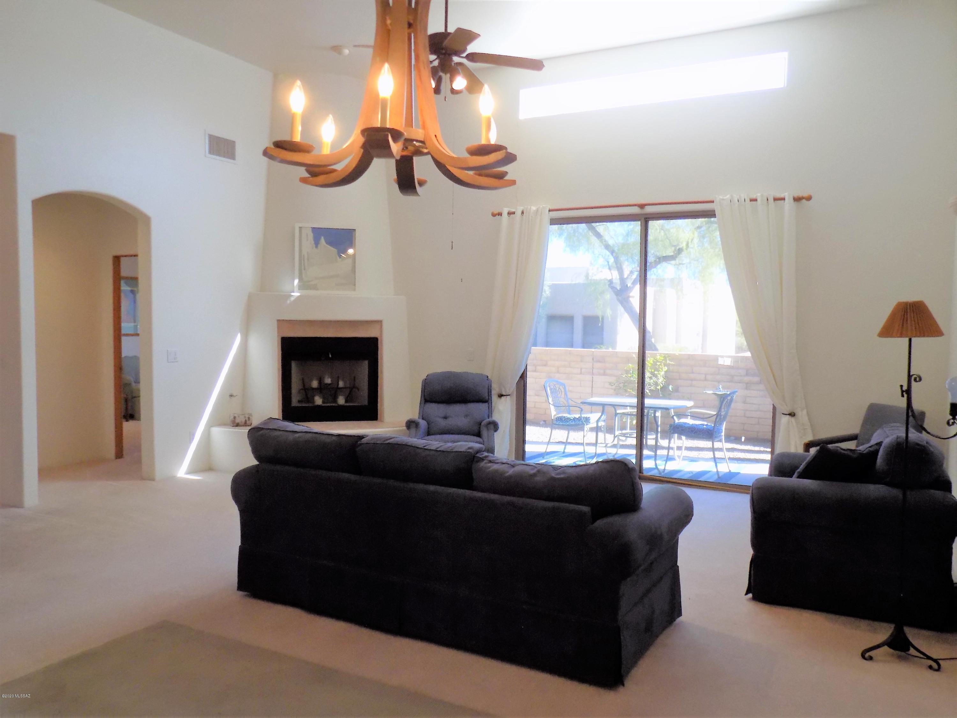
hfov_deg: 65.3
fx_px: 746
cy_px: 359
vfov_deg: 51.3
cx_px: 478
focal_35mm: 27
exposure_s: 1/60
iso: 220
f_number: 3.2
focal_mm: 4.8
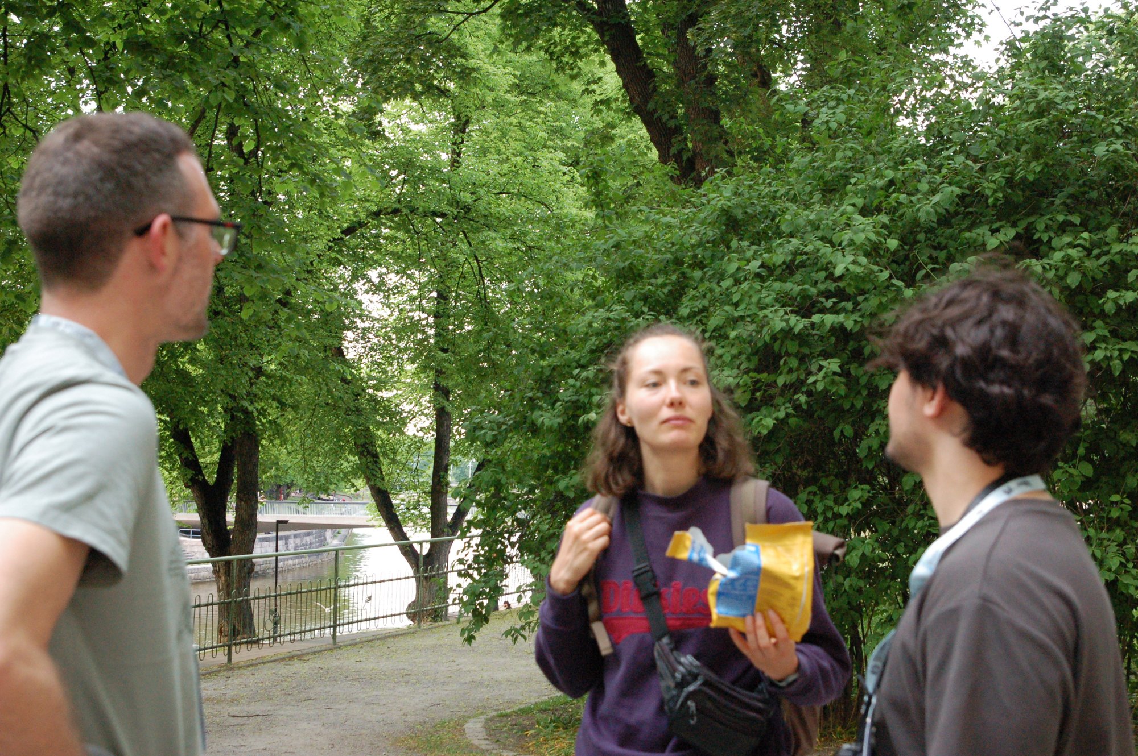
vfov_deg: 25.0
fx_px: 1706
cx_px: 569
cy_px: 378
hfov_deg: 36.9
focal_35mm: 54
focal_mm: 36
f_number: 7.1
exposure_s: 1/125
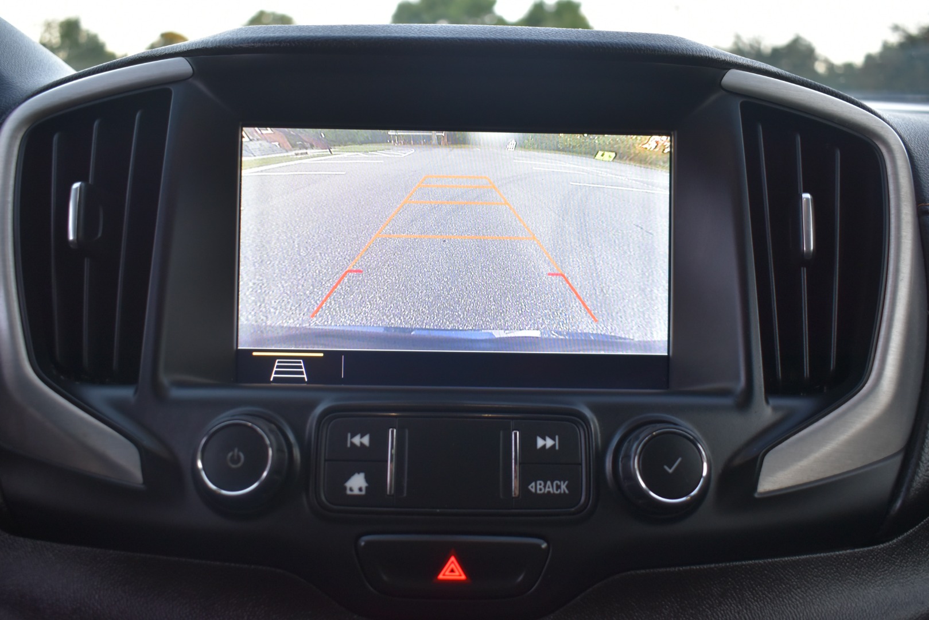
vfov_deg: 40.0
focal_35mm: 33
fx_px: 852
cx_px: 464
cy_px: 310
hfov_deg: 57.2
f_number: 4
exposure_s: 1/60
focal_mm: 22
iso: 560
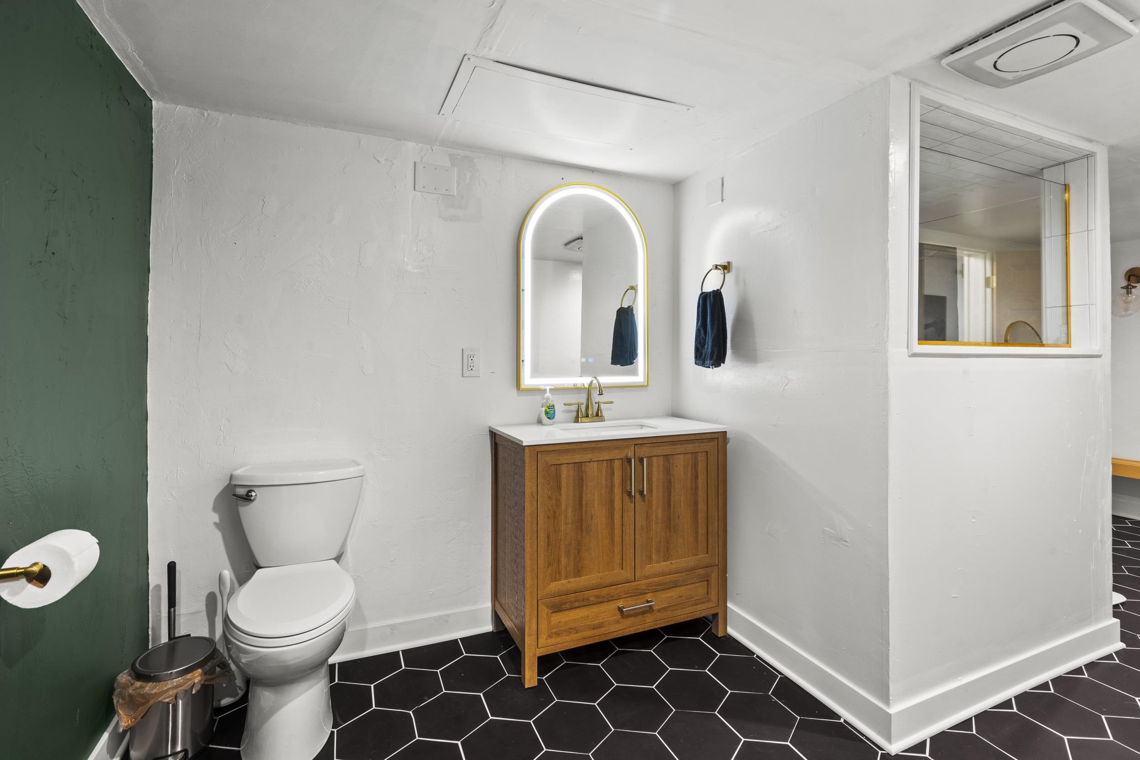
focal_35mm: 16
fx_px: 507
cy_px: 380
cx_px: 570
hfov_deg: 96.7
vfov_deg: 73.8
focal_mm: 16
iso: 640
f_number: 11
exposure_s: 3.2
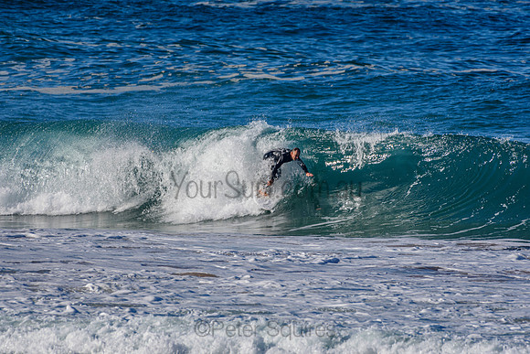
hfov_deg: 2.7
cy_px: 177
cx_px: 265
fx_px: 11044
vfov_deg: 1.8
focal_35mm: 750
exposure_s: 1/2000
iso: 220
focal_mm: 500
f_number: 5.6
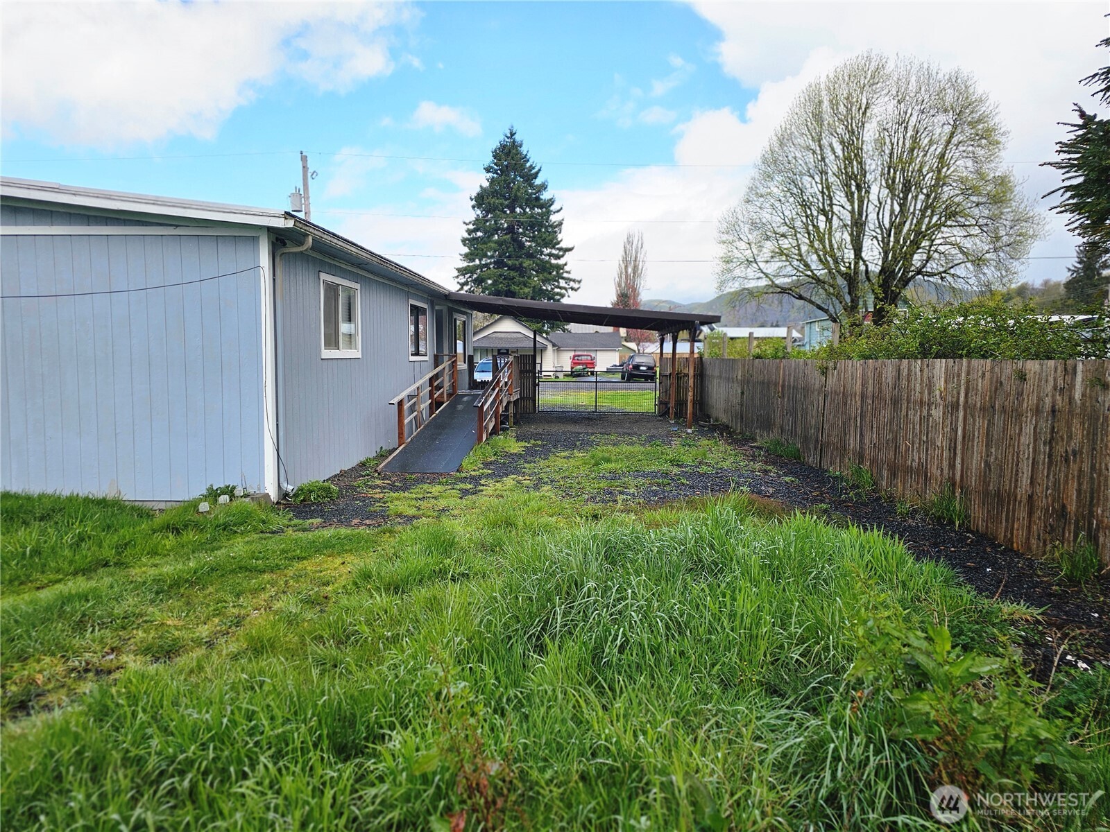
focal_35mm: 23
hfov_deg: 73.9
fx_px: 738
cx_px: 555
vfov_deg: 58.9
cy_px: 416
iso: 10
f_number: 1.7
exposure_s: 1/369
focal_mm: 6.3
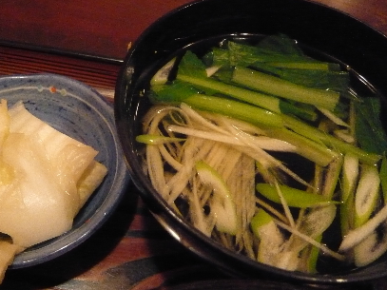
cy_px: 151
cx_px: 173
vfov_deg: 42.9
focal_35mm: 33
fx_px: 369
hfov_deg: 55.3
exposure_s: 1/15
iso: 800
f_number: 2.8
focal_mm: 4.6
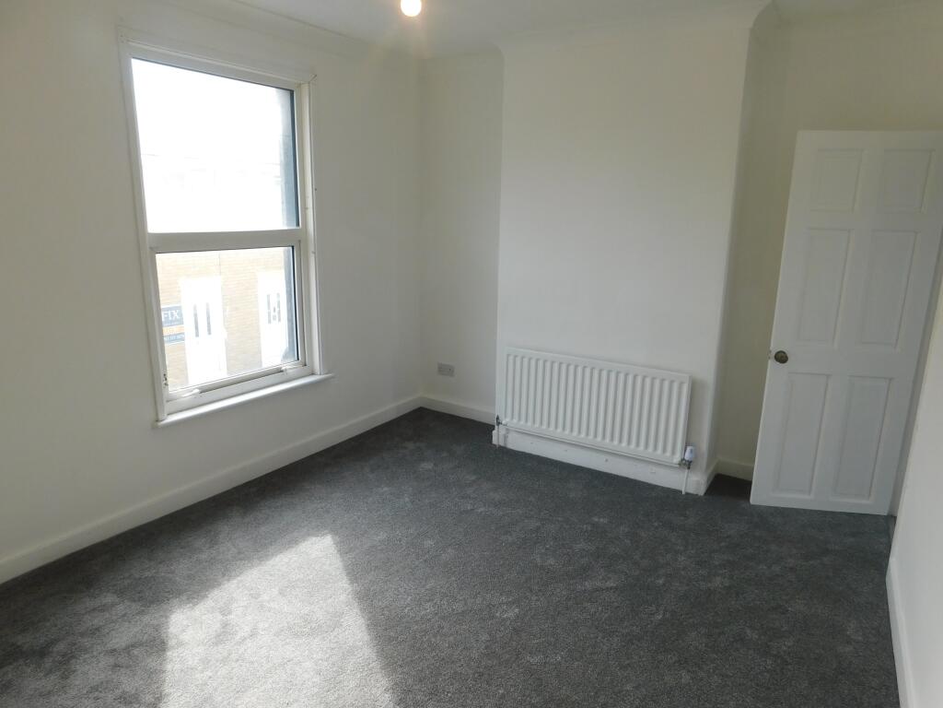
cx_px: 472
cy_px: 354
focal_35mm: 23
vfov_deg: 58.9
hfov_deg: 73.9
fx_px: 627
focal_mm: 4
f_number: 3
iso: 125
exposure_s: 1/125
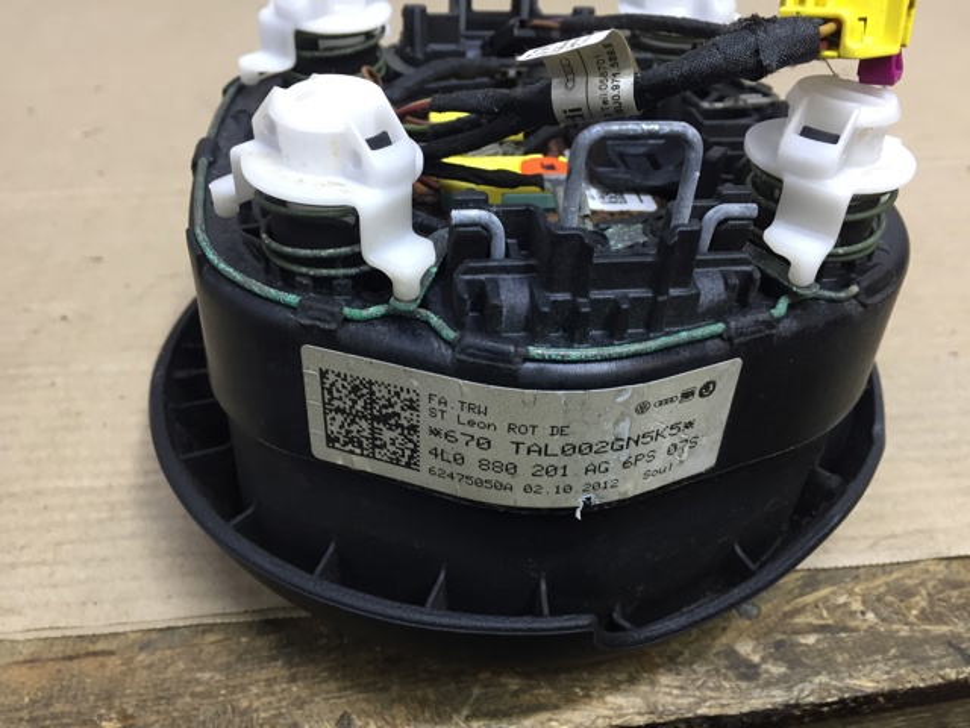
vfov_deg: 48.2
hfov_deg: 61.7
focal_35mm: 29
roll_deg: +0.1
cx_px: 485
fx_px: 813
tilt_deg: -38.1
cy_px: 364
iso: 100
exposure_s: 1/33
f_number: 2.2
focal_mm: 4.15
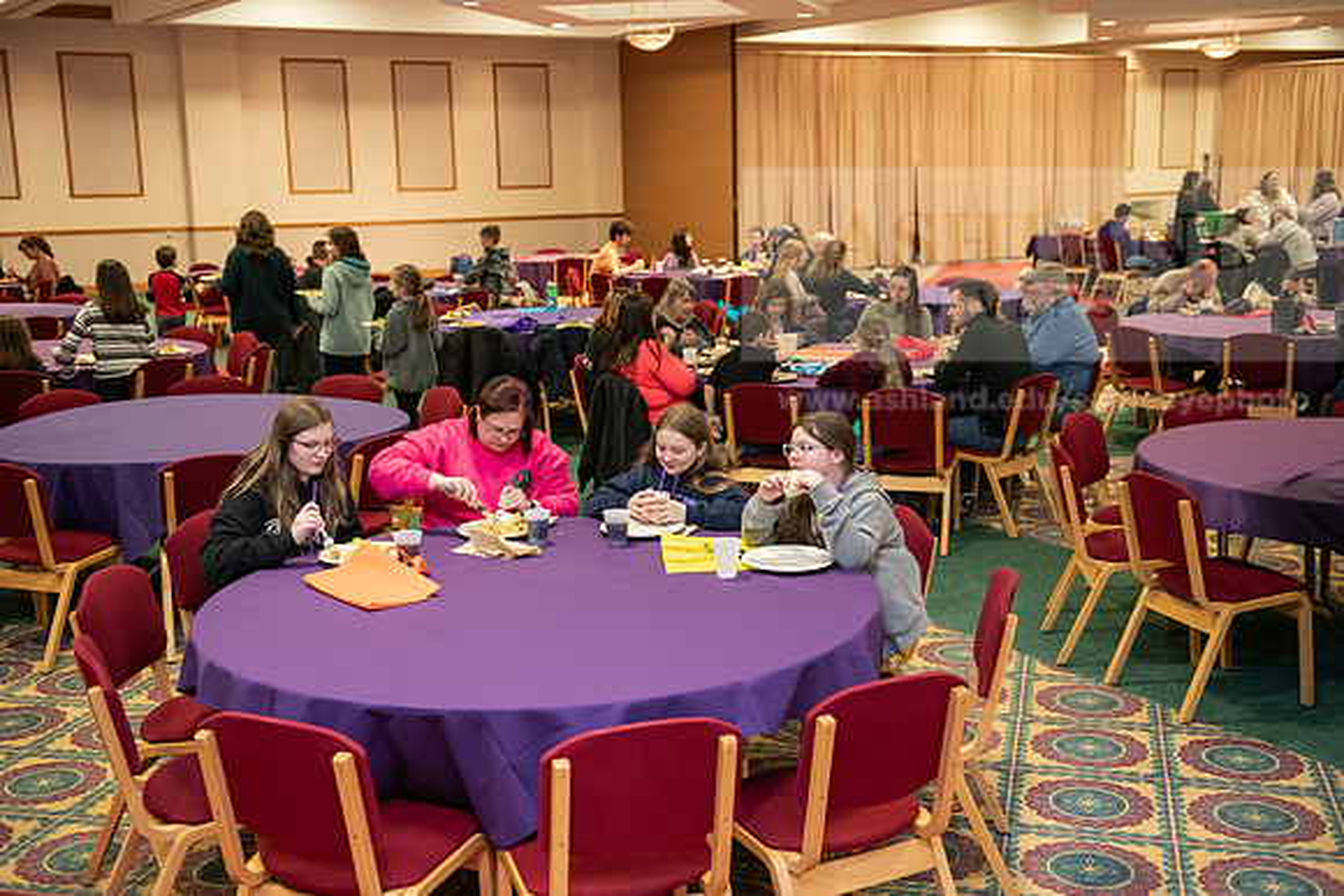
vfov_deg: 30.5
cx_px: 672
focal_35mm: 44
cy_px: 448
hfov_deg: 44.5
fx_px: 1643
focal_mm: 44
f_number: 3.2
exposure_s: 1/160
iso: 1600
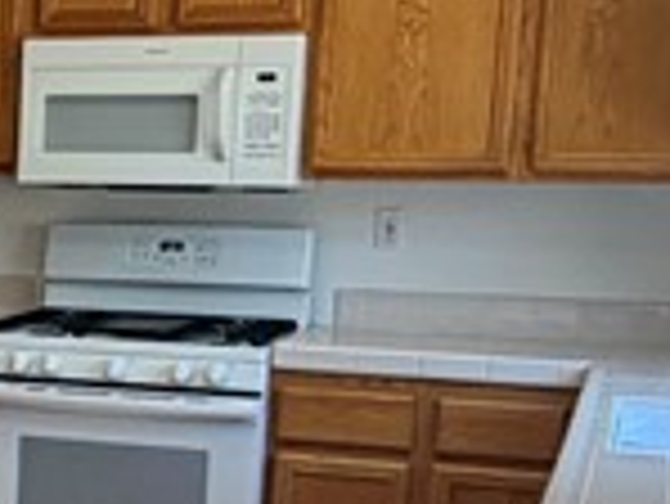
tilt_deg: -9.3
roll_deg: -0.5
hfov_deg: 18.2
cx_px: -324
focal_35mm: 96
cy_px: 464
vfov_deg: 15.2
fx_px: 1860
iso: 125
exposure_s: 1/120
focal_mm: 2.22
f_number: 2.2
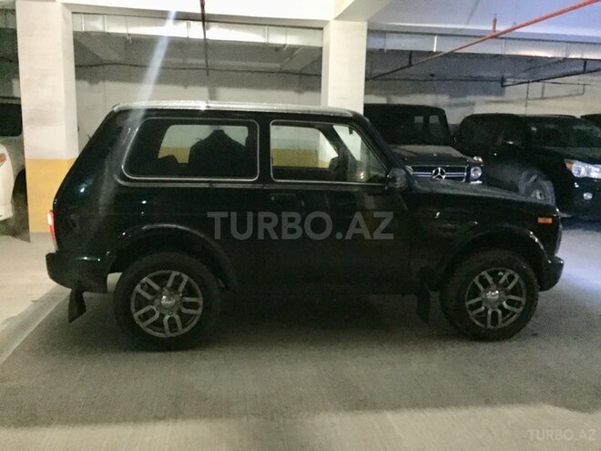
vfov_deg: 48.2
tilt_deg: -9.7
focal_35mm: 29
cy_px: 226
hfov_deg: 61.7
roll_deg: -1.7
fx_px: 503
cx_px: 300
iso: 2000
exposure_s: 1/17
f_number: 2.2
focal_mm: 4.15
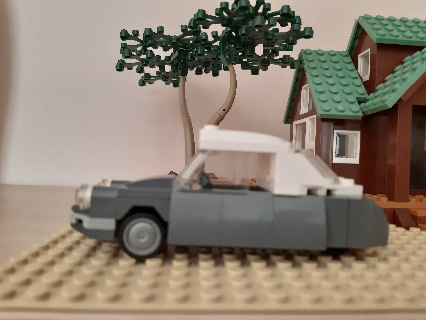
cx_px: 213
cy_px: 160
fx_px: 332
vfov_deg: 51.4
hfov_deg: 65.3
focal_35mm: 27
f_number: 1.7
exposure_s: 1/50
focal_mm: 3.93
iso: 250
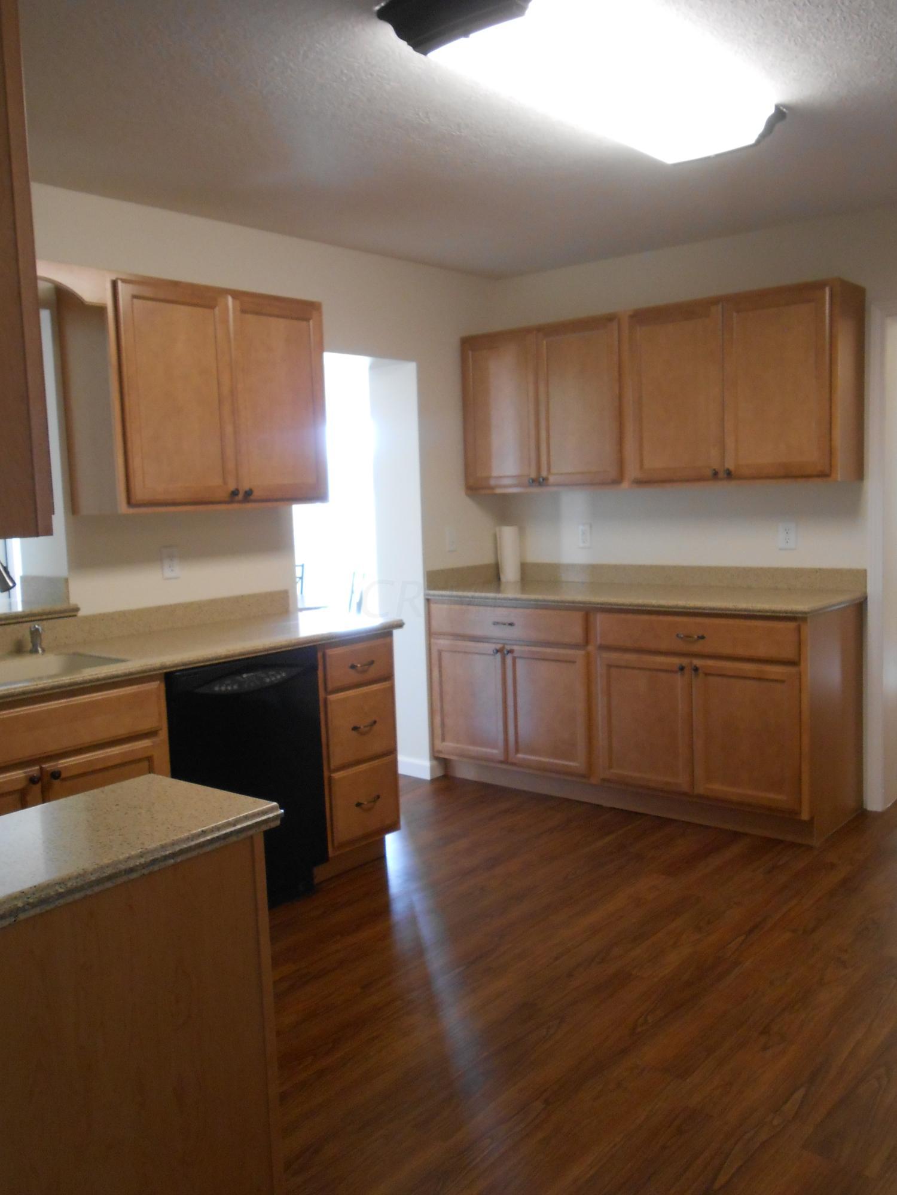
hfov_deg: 46.8
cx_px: 448
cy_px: 598
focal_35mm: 30
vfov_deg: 60.0
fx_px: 1037
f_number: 3.8
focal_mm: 5.3
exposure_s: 1/30
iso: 320
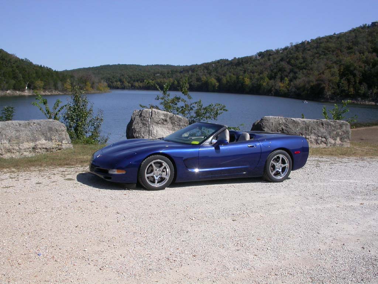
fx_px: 415
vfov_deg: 37.7
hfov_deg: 49.0
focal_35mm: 38
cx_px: 189
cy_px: 142
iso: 100
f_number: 7.5
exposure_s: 1/387
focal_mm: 7.85
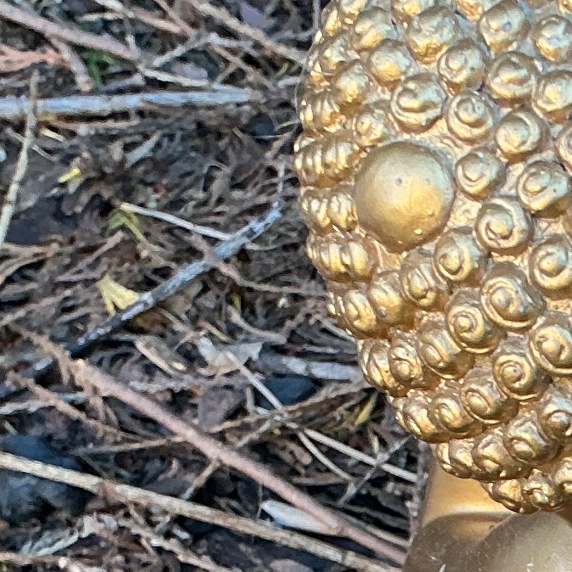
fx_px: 2056
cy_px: 785
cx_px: 901
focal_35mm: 110
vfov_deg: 15.0
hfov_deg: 14.6
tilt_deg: -48.9
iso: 50
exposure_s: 1/60
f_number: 1.8
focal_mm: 3
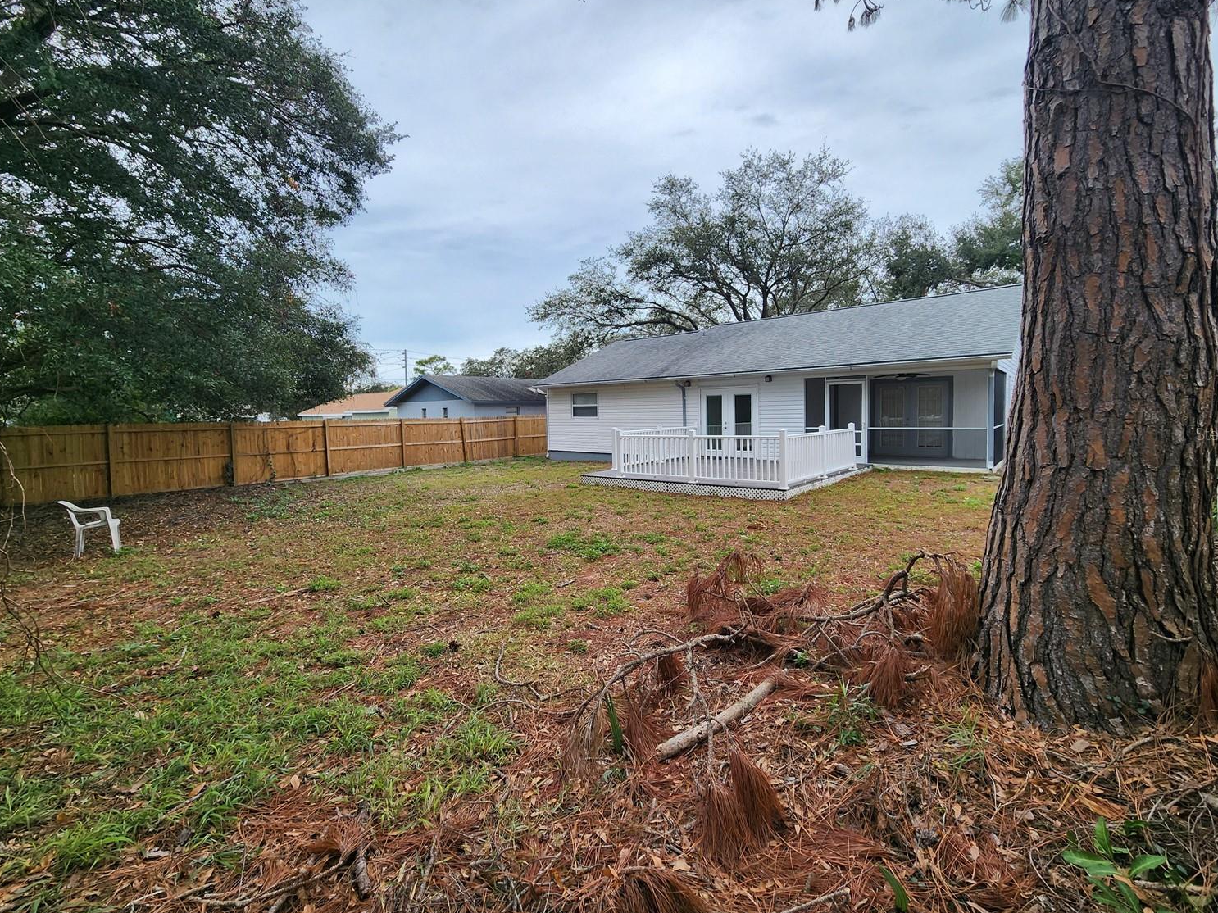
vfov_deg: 85.6
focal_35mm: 14
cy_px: 434
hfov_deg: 102.1
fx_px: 493
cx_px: 617
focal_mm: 2.2
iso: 50
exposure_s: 1/410
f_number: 2.2
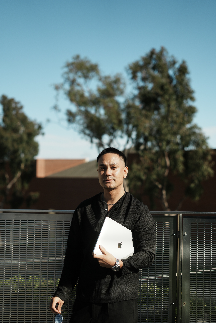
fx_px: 450
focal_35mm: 50
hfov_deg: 27.0
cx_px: 108
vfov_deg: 39.6
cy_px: 162
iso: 125
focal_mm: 50
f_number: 2.2
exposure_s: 1/640
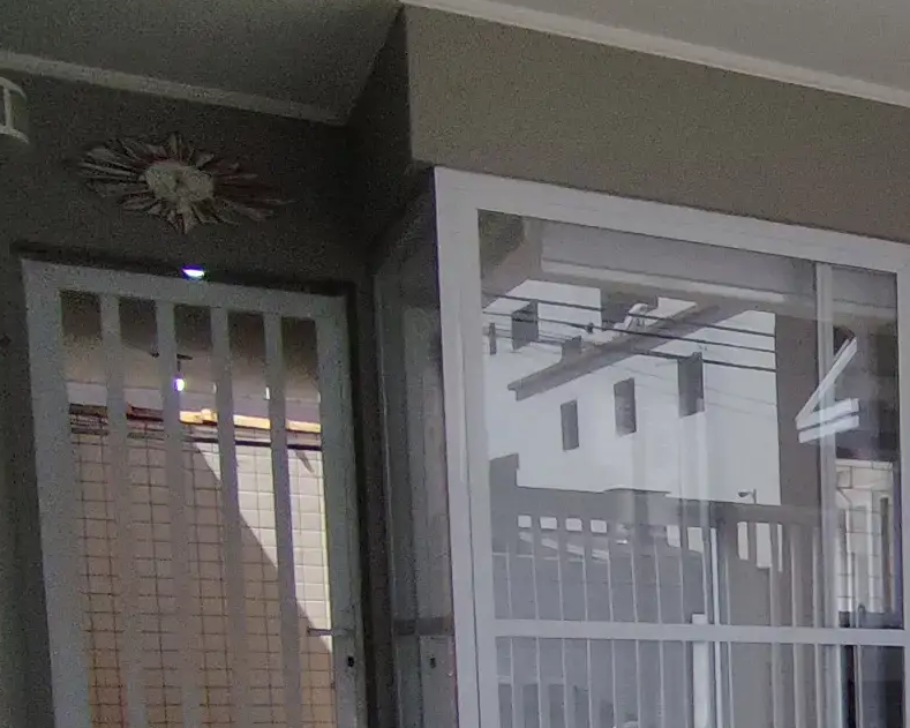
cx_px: 1442
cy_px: 900
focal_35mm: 65
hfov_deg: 22.6
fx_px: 1750
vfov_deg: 21.6
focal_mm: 1.65
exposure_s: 1/2315
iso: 50
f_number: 2.2
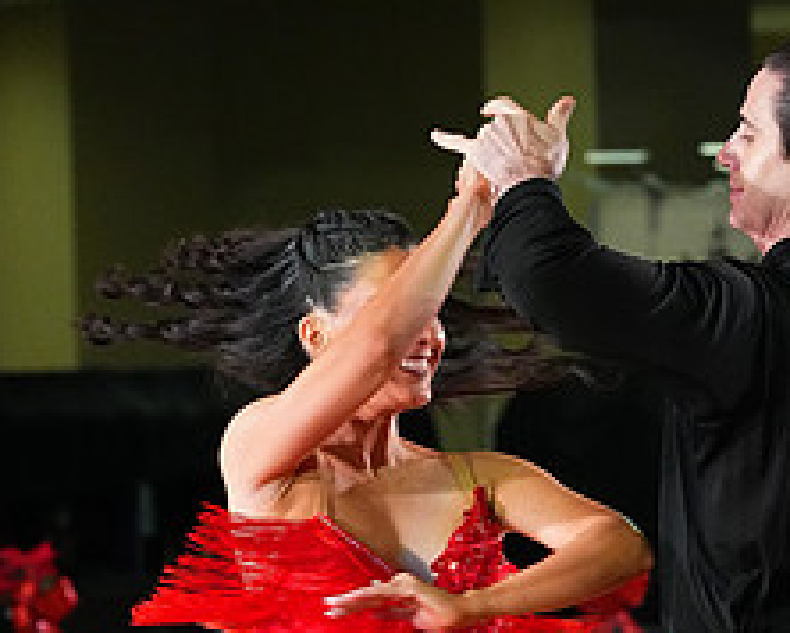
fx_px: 7746
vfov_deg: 4.7
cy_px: 917
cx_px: 568
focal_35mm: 331
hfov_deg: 5.8
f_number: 5.6
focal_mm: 135
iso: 8000
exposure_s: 1/400
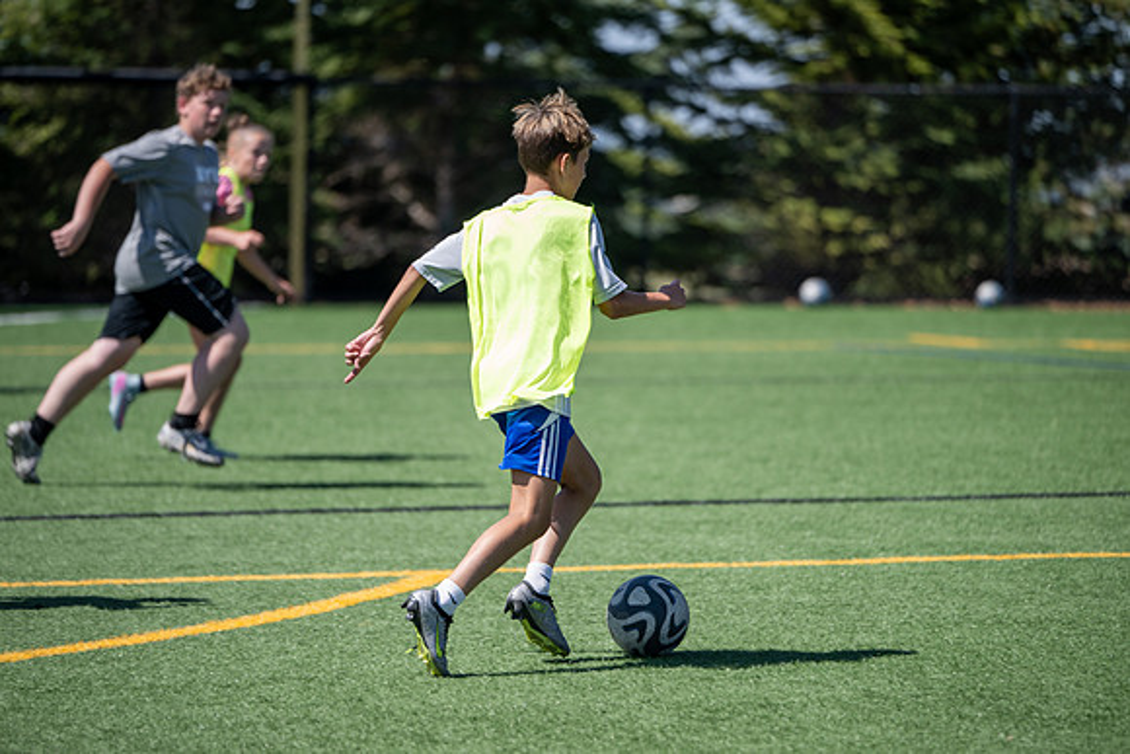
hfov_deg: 11.4
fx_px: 5657
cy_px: 377
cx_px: 565
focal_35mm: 180
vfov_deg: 7.6
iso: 64
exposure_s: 1/800
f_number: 2.8
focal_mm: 180
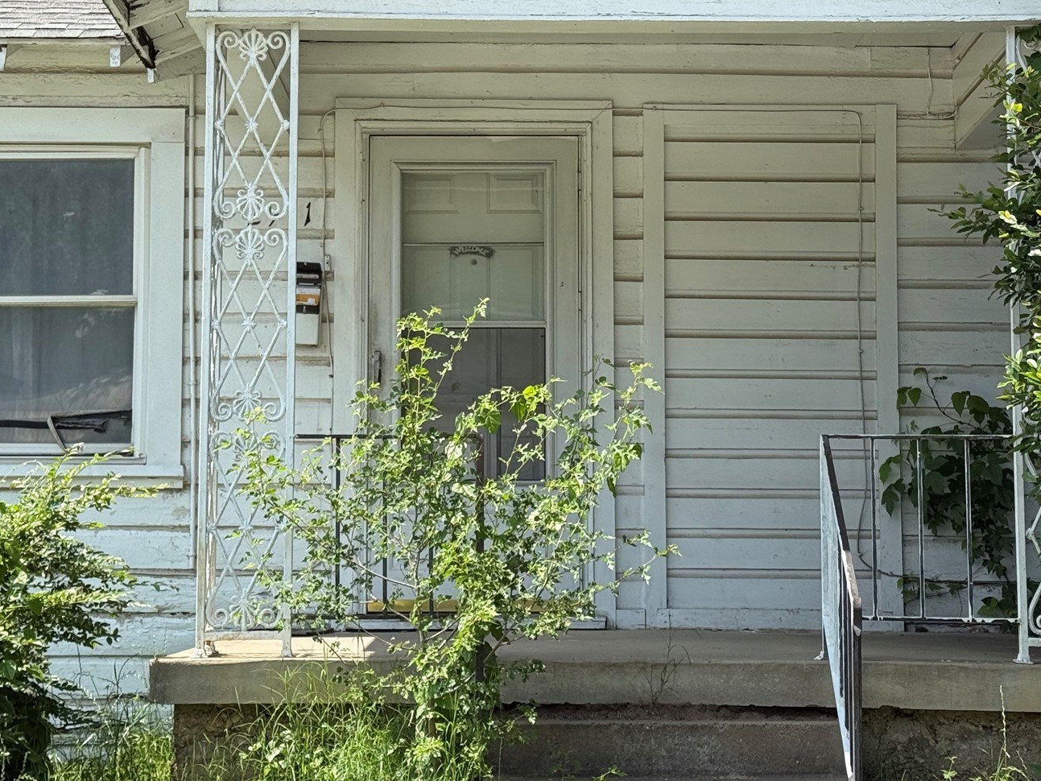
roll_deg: +0.1
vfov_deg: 19.3
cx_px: 496
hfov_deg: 25.7
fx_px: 2286
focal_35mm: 76
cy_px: 271
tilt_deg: +6.8
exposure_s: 1/2577
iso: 64
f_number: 1.78
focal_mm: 6.76
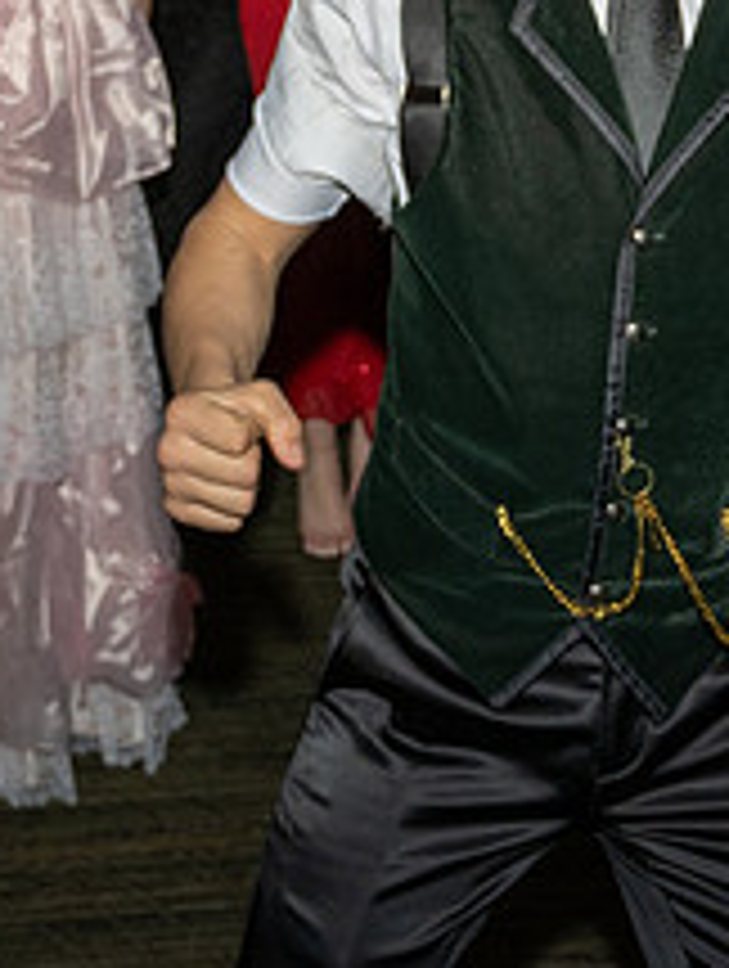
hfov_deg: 16.9
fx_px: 2436
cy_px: -107
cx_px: 595
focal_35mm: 87
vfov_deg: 21.3
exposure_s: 1/160
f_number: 4.5
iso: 500
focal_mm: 24
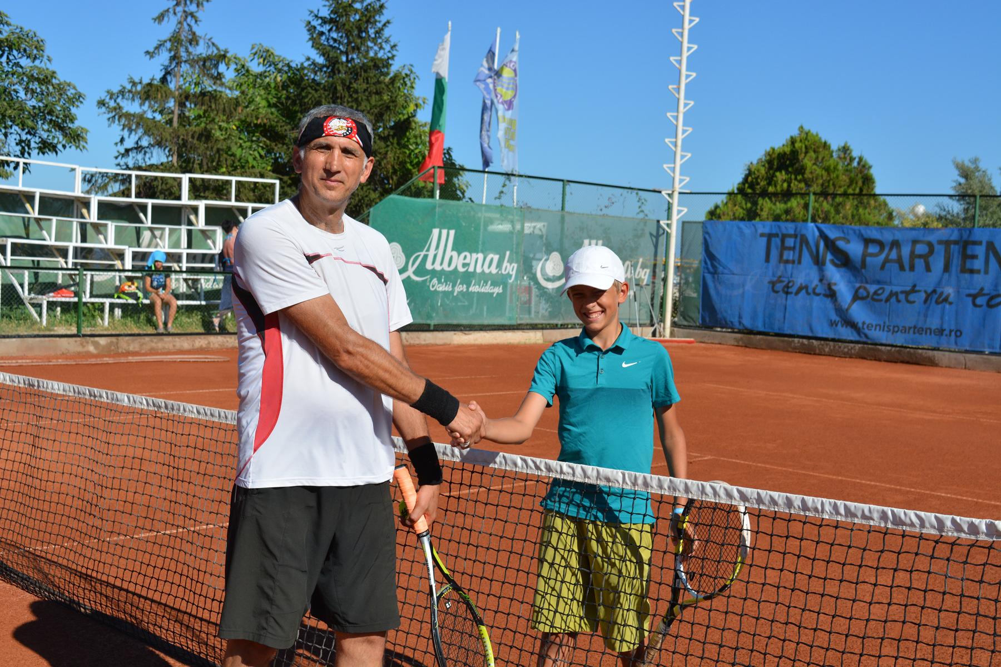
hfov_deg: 38.9
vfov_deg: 26.5
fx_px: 1418
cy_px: 334
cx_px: 500
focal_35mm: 51
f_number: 8
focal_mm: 34
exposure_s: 1/2000
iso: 400
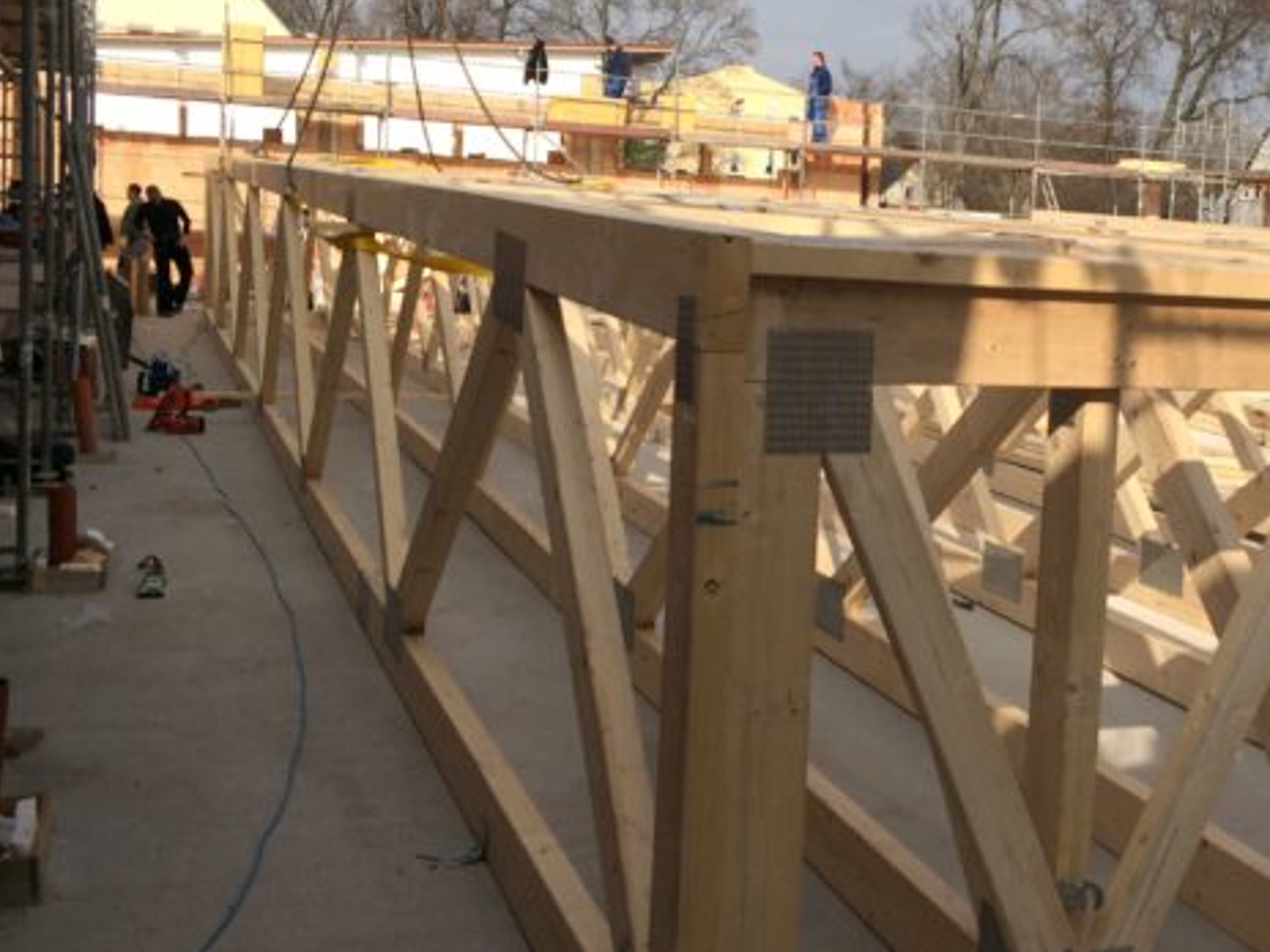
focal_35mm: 48
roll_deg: -1.2
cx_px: 1007
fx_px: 1761
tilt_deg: -4.7
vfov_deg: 30.2
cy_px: 380
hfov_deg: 38.3
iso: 32
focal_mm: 4.15
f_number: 2.2
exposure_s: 1/1709
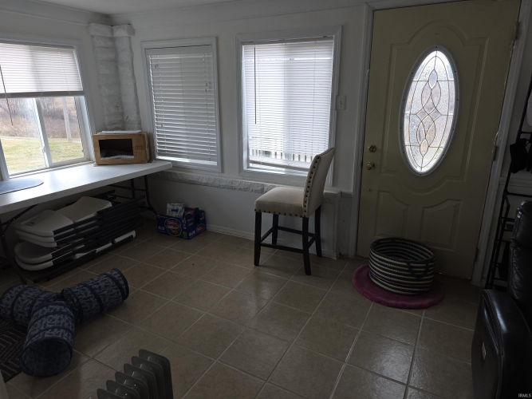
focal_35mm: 23
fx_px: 353
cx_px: 266
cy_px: 200
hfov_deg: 73.9
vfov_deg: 58.9
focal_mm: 6.3
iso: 20
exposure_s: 1/120
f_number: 1.7
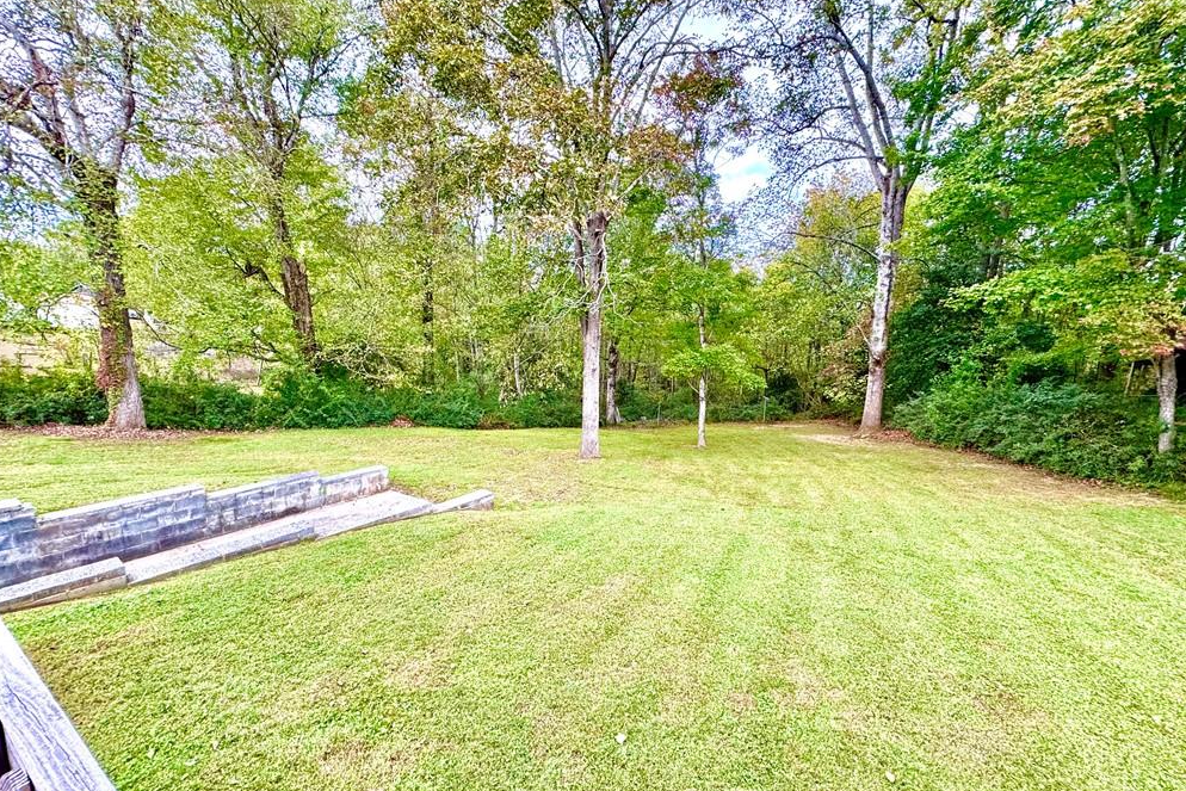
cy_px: 407
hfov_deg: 100.4
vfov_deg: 77.3
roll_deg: -3.4
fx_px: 494
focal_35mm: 15
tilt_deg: -10.8
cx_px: 605
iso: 200
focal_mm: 2.22
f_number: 2.2
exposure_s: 1/99
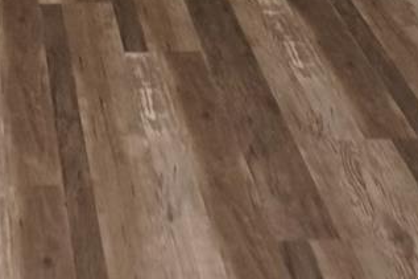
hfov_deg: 16.4
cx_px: -49
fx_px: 1404
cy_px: -394
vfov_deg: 9.9
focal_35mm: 121
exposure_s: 1/160
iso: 800
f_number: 4
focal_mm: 16
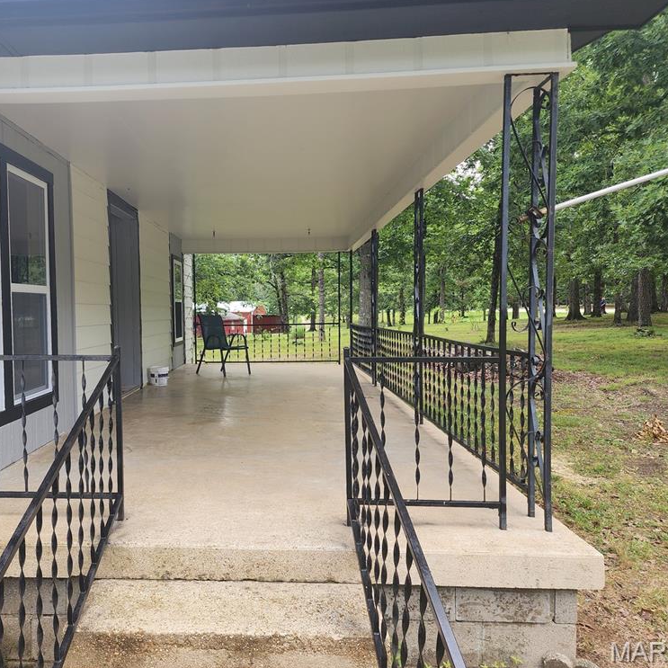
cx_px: 240
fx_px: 611
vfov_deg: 57.3
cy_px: 325
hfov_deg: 56.4
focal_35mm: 28
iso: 50
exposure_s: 1/180
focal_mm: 6.4
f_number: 1.8
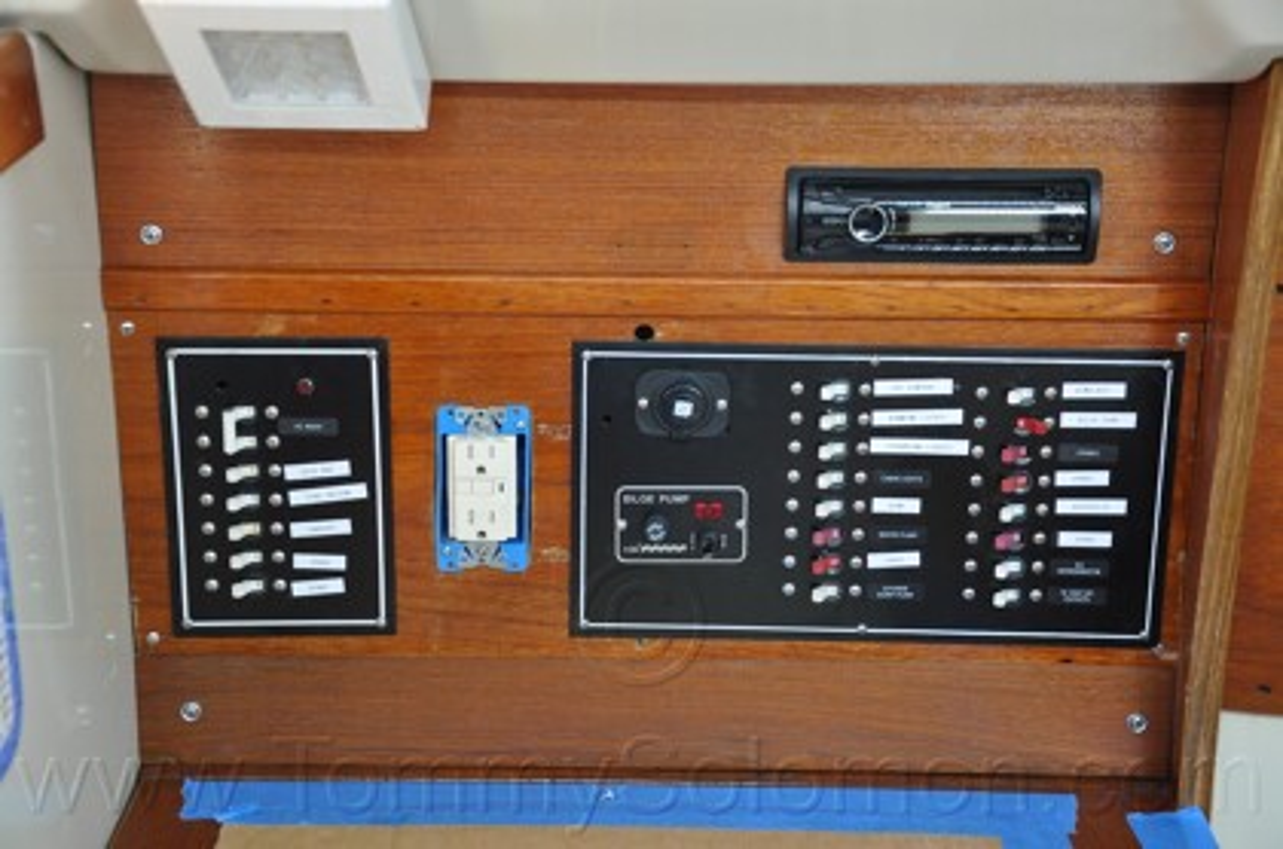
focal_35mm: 63
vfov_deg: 21.5
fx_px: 2240
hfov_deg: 32.0
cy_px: 424
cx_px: 642
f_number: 4.8
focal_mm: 42
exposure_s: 1/60
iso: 720
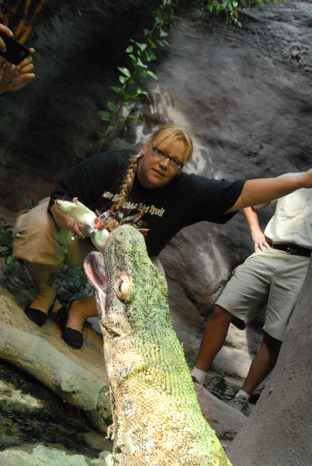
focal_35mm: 42
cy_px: 233
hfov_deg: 32.0
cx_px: 156
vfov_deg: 46.3
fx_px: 544
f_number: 6.3
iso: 1600
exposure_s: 1/160
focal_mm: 28
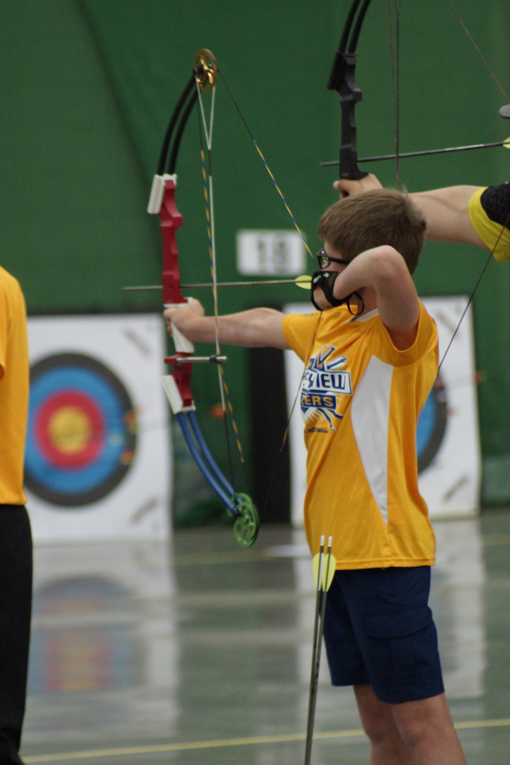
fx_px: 7328
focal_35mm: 345
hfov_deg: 4.0
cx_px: 255
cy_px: 382
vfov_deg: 6.0
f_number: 5.6
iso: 1600
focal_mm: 230
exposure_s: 1/60
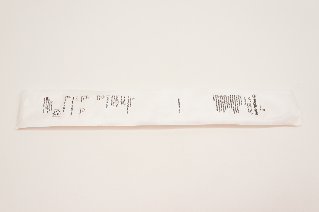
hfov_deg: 53.2
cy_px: 106
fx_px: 319
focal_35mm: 36
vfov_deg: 36.8
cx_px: 160
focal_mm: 24
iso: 400
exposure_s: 1/60
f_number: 7.1
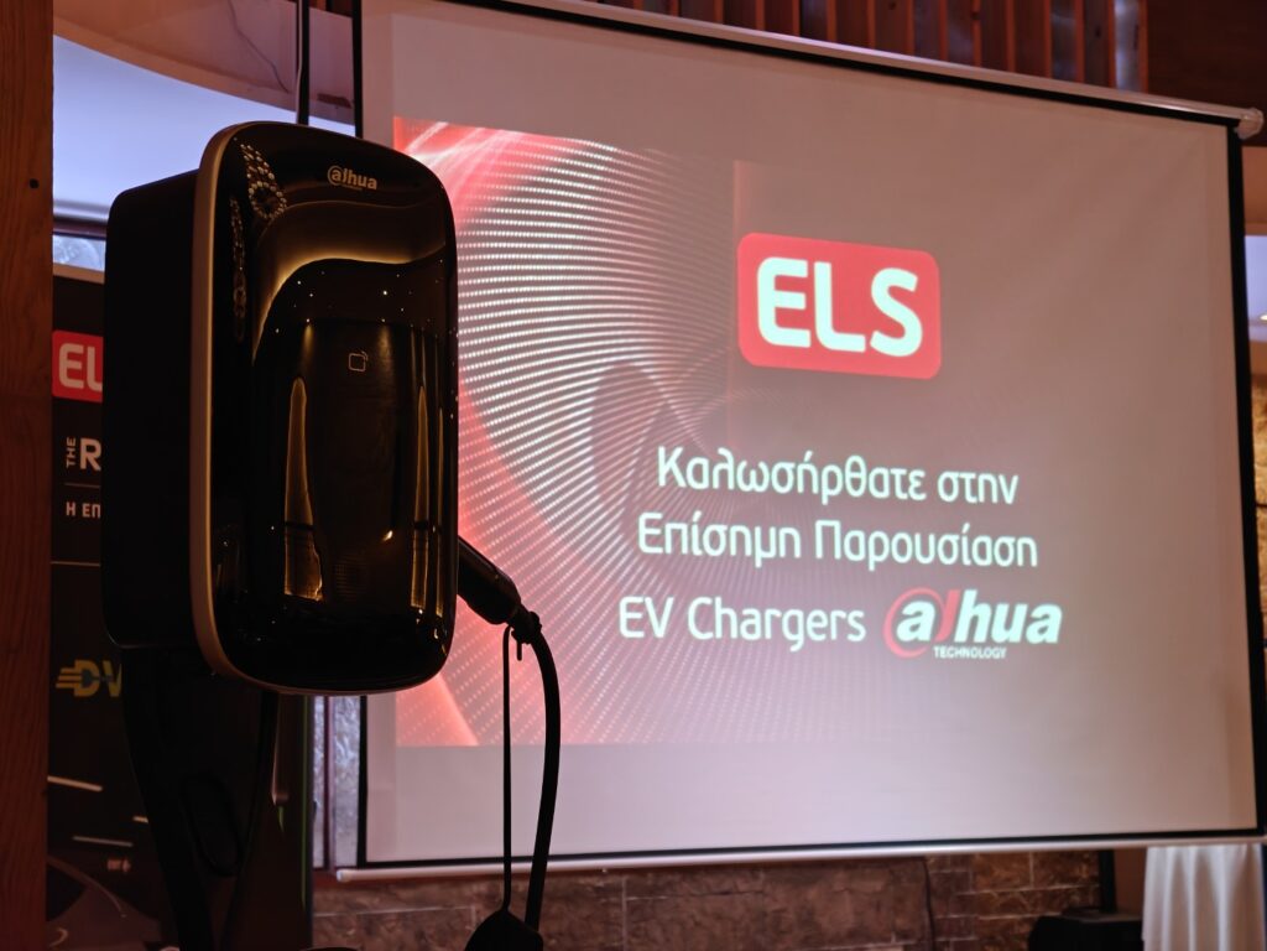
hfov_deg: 27.8
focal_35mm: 70
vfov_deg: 21.0
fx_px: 2562
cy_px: 476
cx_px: 634
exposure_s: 1/33
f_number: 2.6
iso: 640
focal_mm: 13.3
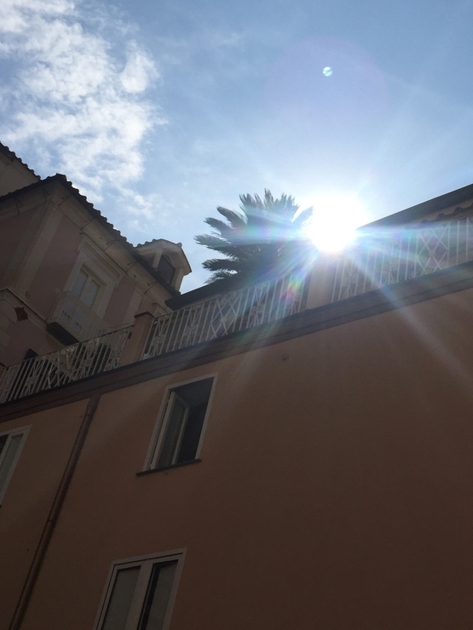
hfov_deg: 30.6
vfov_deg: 39.5
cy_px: 167
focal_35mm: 47
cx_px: 328
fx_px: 856
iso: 32
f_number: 2.2
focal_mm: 4.15
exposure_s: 1/9901
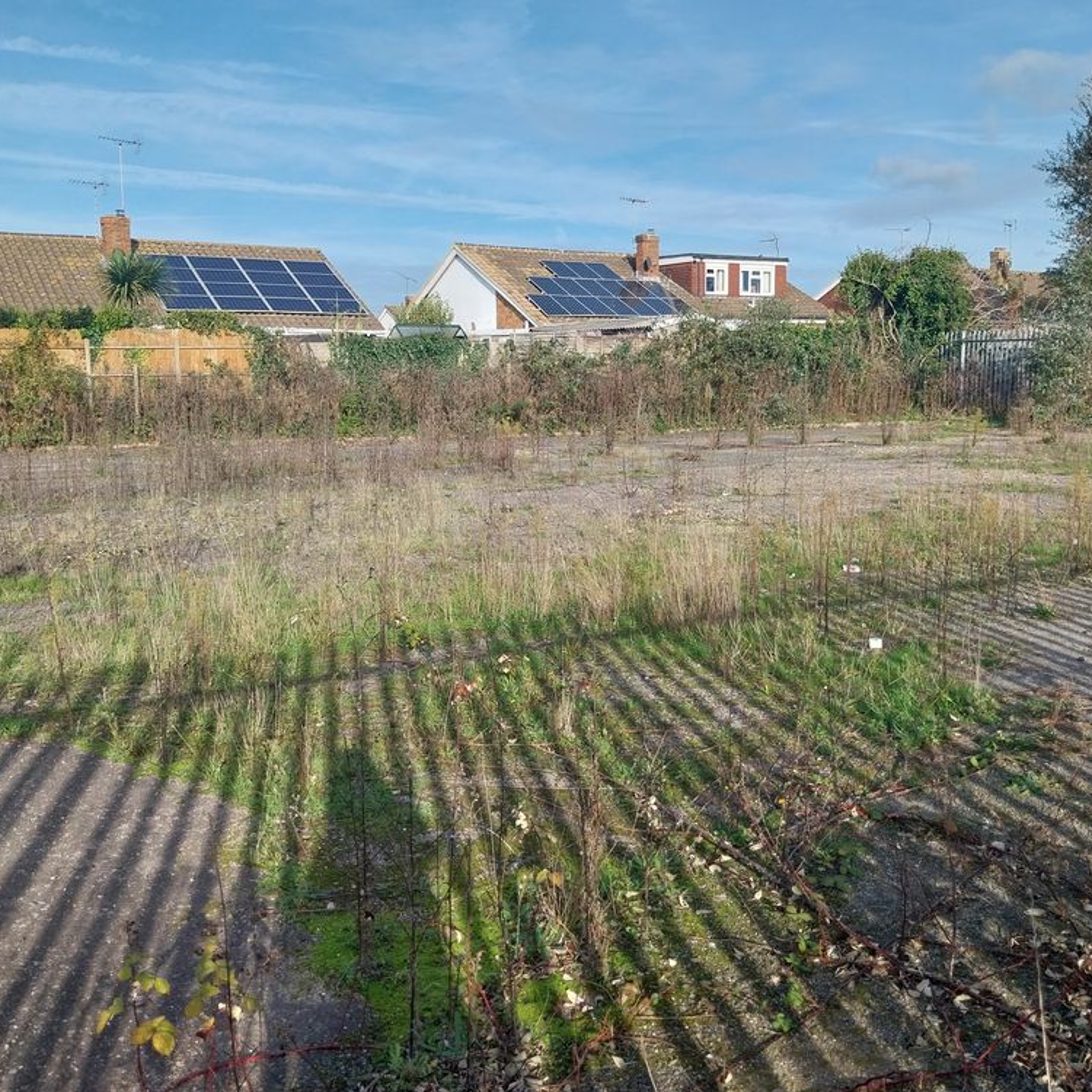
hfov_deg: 48.4
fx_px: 1213
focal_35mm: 34
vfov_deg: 48.4
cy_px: 502
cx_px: 553
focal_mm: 4
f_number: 1.8
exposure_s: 1/716
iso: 25
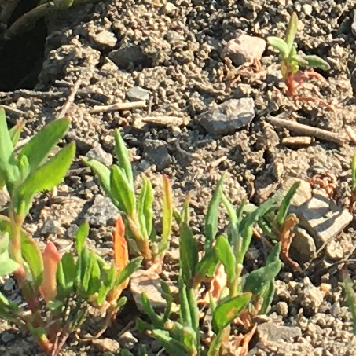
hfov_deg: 7.6
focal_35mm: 228
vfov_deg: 7.6
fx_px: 2653
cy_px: -24
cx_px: 490
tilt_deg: -49.9
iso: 25
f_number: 2.2
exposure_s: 1/718
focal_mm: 4.15
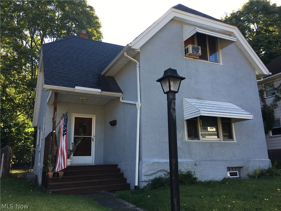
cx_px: 140
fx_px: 235
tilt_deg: +13.7
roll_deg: +1.6
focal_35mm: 29
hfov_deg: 61.7
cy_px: 106
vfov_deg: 48.2
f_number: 2.2
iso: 25
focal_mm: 4.15
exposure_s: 1/287
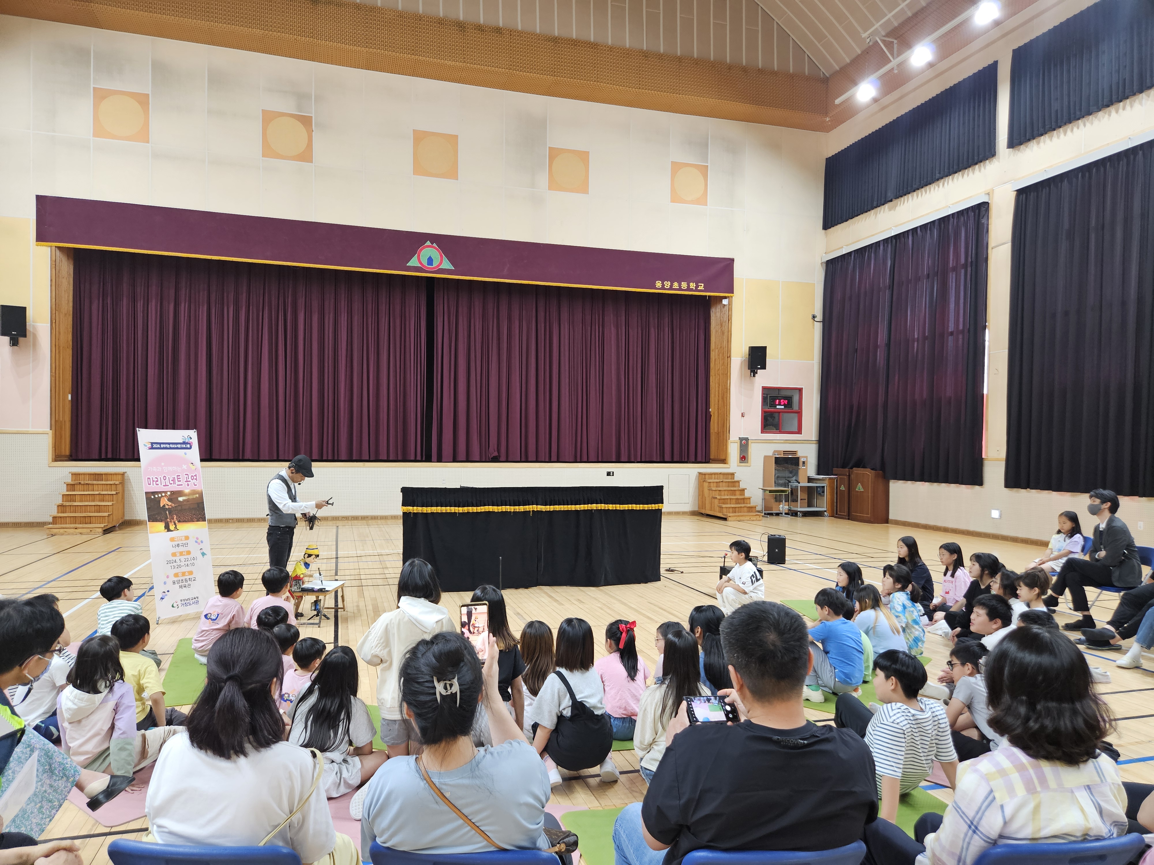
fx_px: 767
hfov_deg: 73.9
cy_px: 432
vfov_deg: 58.9
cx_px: 577
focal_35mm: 23
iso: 320
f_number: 1.8
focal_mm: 5.4
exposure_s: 1/120
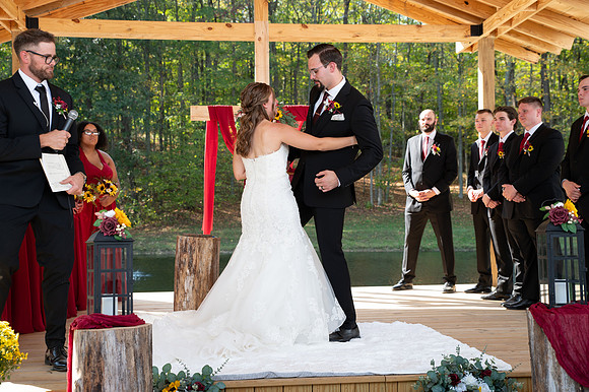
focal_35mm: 46
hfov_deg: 42.4
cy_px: 196
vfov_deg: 28.9
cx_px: 294
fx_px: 760
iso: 320
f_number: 4
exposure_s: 1/250
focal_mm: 45
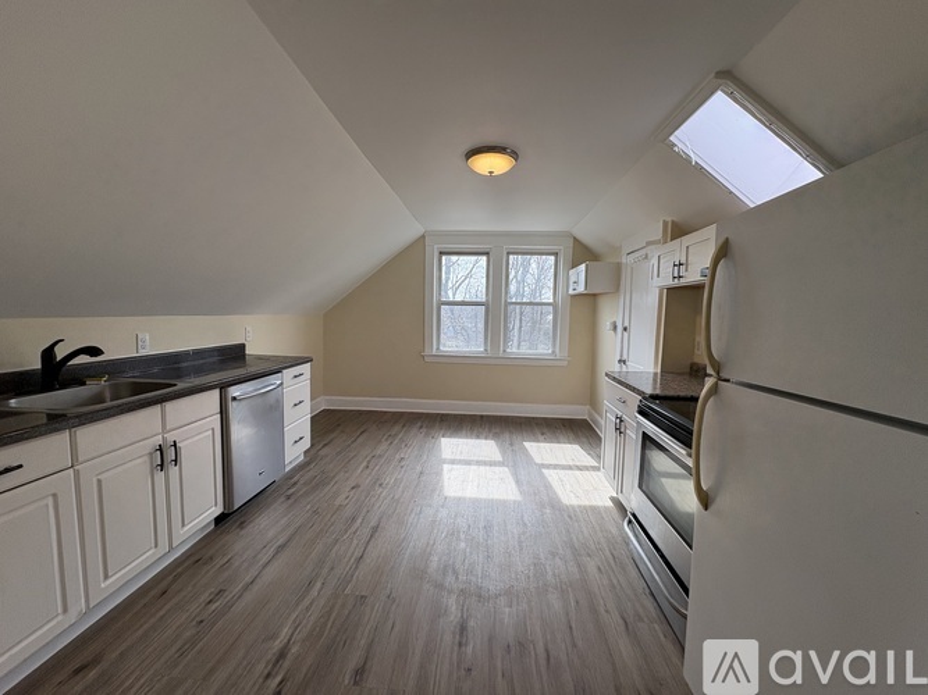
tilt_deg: -5.0
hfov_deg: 102.1
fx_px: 375
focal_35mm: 14
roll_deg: -0.7
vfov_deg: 85.7
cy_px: 348
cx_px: 464
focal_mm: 2.22
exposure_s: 1/308
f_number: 2.2
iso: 64
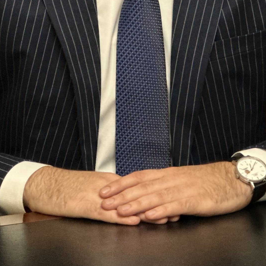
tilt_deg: -4.7
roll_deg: -0.1
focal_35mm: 258
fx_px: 2243
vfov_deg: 6.7
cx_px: 187
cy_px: -61
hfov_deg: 6.8
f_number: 2.8
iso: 400
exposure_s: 1/17
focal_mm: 9
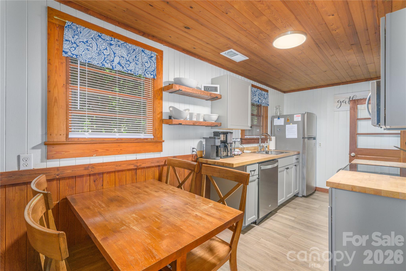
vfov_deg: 73.7
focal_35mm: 16
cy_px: 136
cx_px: 203
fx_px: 180
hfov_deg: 96.7
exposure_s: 1/200
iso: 320
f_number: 8
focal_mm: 16
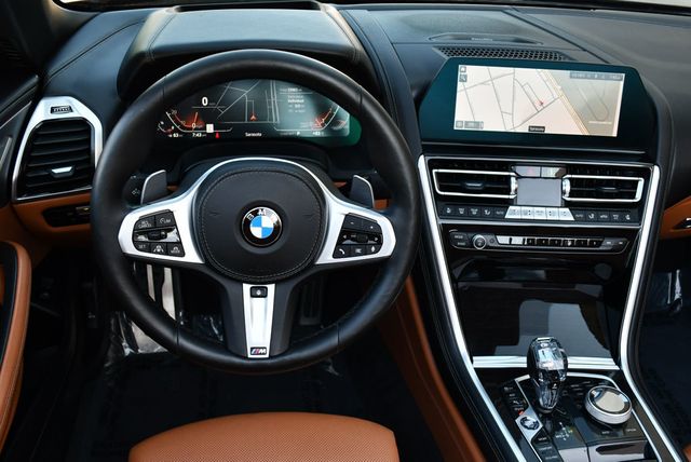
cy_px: 231
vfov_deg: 36.9
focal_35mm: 36
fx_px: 692
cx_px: 346
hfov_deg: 53.1
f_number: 4
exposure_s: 1/250
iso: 400
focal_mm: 18
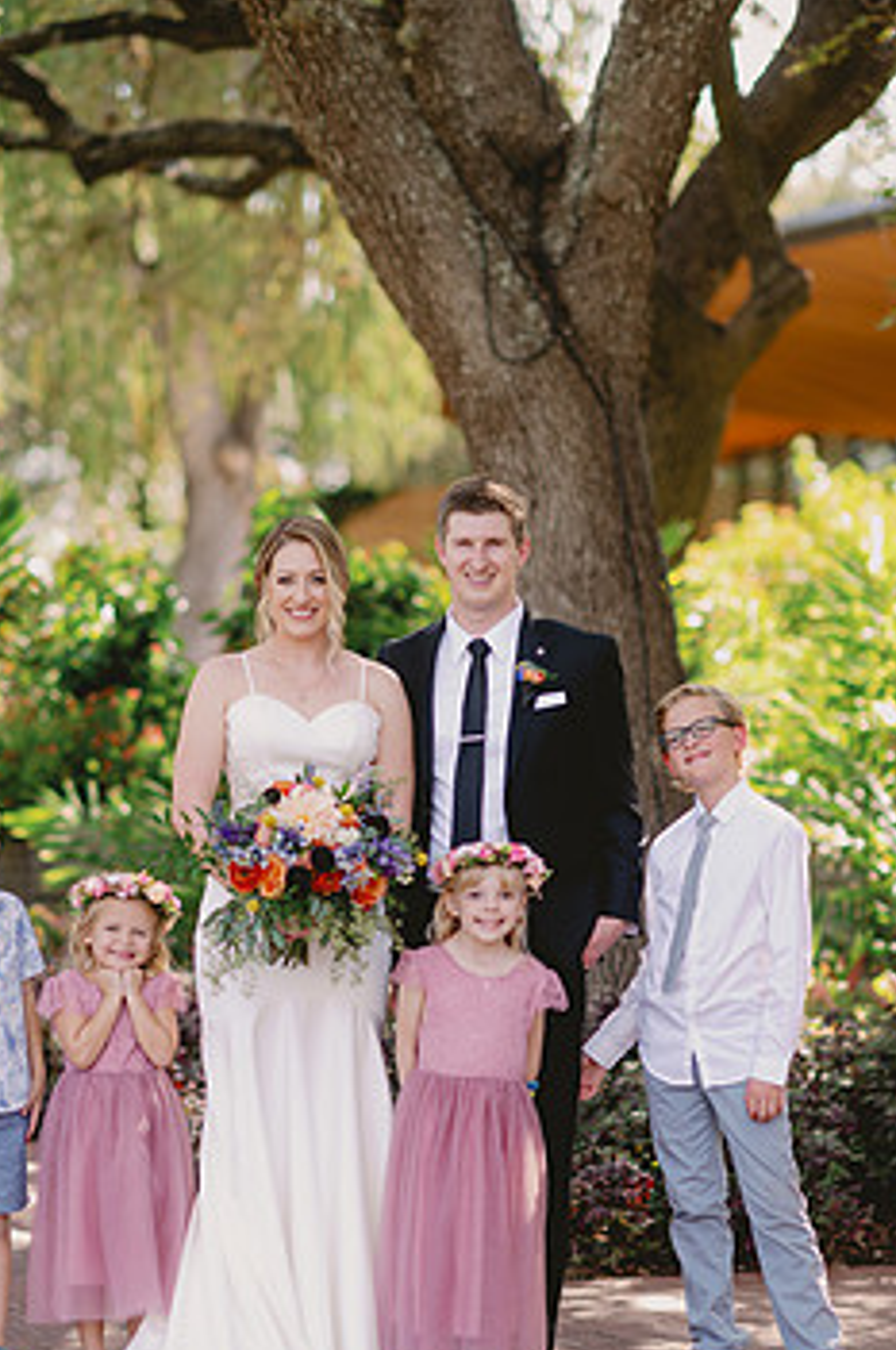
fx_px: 4081
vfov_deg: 18.8
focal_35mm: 109
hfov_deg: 12.5
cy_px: 827
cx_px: 333
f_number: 2
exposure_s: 1/320
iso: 50
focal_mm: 85
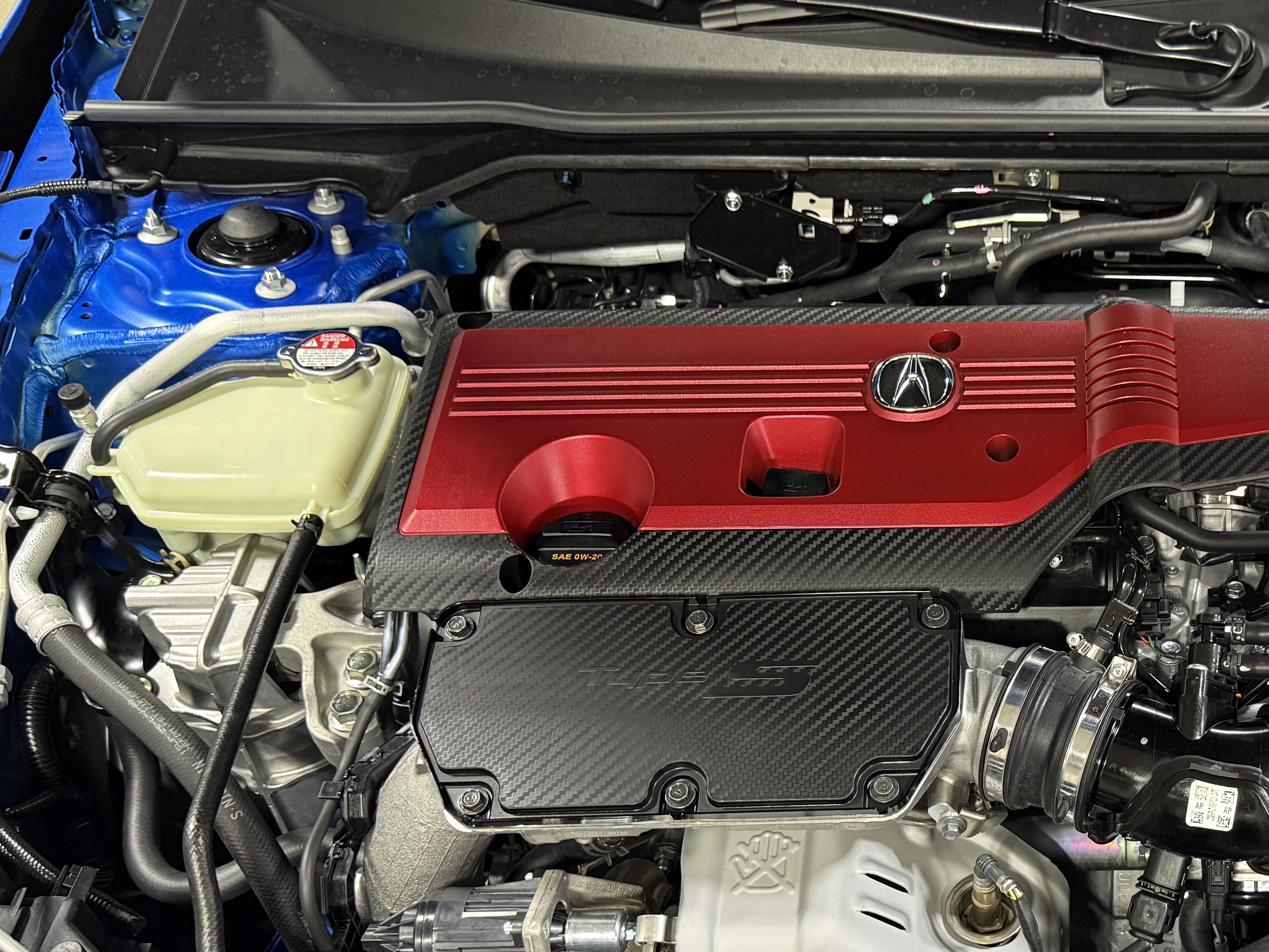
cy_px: 645
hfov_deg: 40.7
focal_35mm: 44
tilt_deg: -48.1
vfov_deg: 32.6
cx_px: 1063
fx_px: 1613
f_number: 1.78
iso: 320
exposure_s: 1/60
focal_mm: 6.76
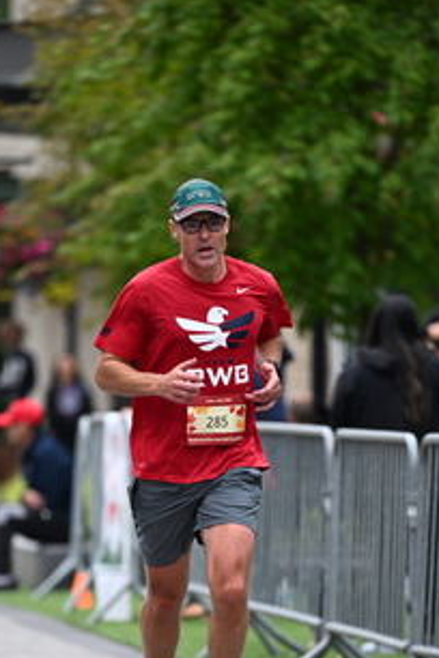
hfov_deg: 3.8
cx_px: 210
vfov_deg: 5.7
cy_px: 531
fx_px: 6566
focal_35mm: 359
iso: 1250
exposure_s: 1/2500
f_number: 2.8
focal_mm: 200
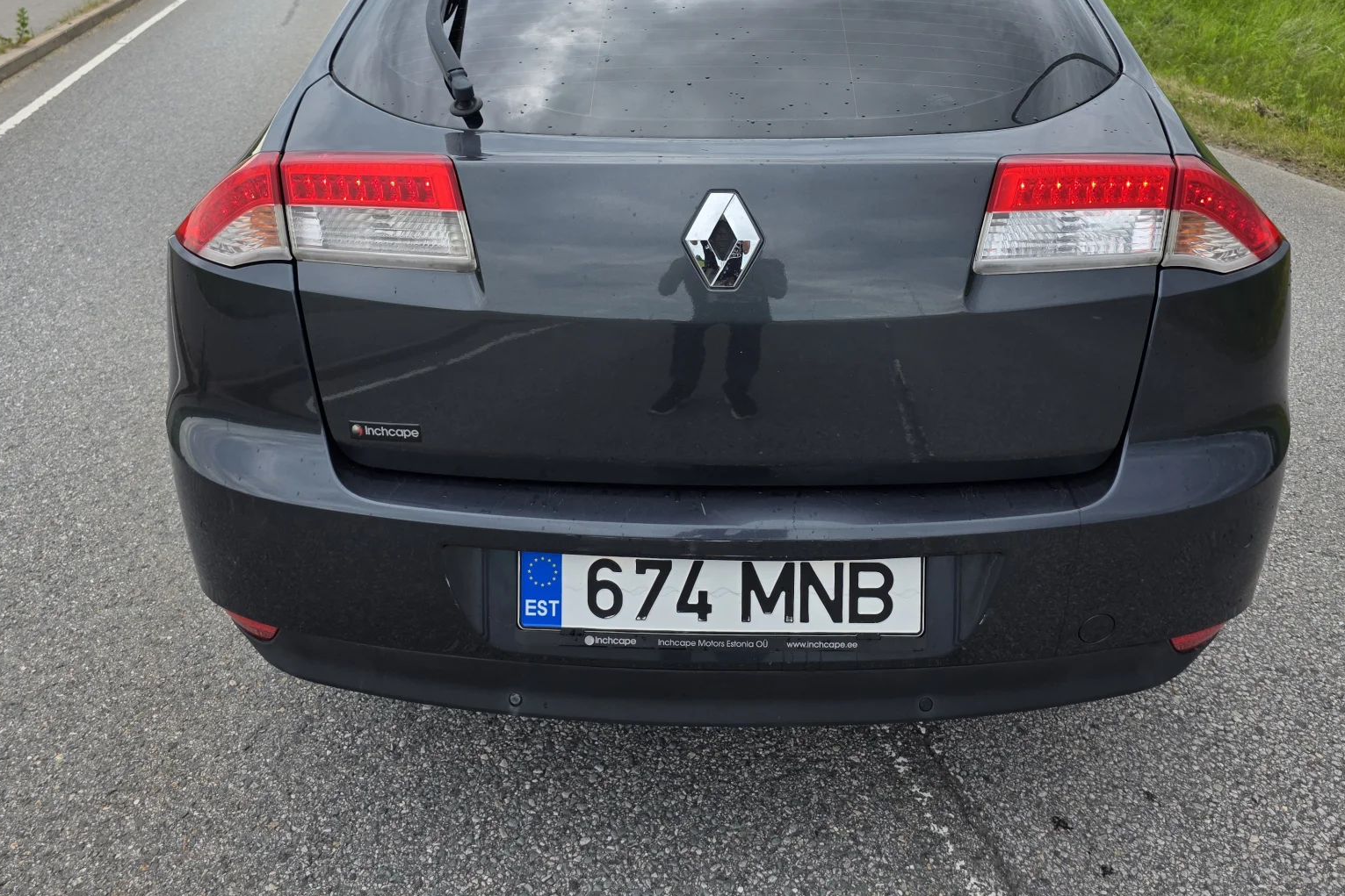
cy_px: 267
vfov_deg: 42.7
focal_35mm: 30
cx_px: 678
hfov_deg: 61.9
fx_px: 1121
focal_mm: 6.3
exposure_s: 1/2122
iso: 80
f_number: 1.7
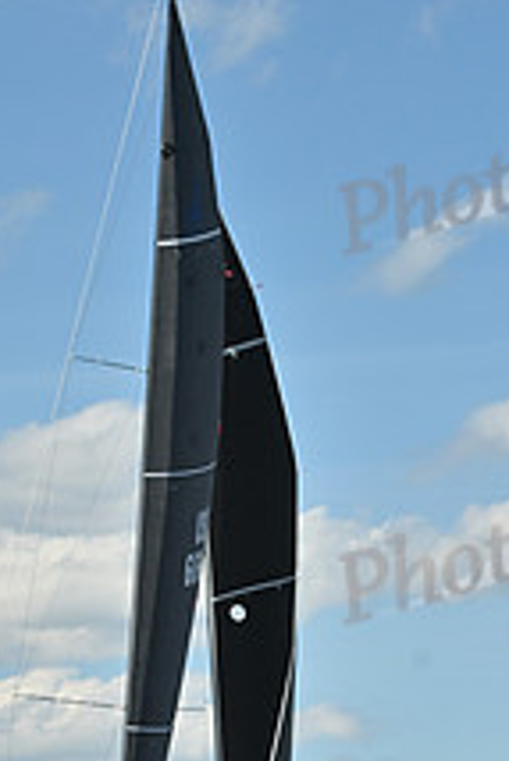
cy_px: 398
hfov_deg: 7.2
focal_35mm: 190
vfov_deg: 10.8
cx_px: 155
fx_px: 4023
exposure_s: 1/1250
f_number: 9
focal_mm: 70
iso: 250
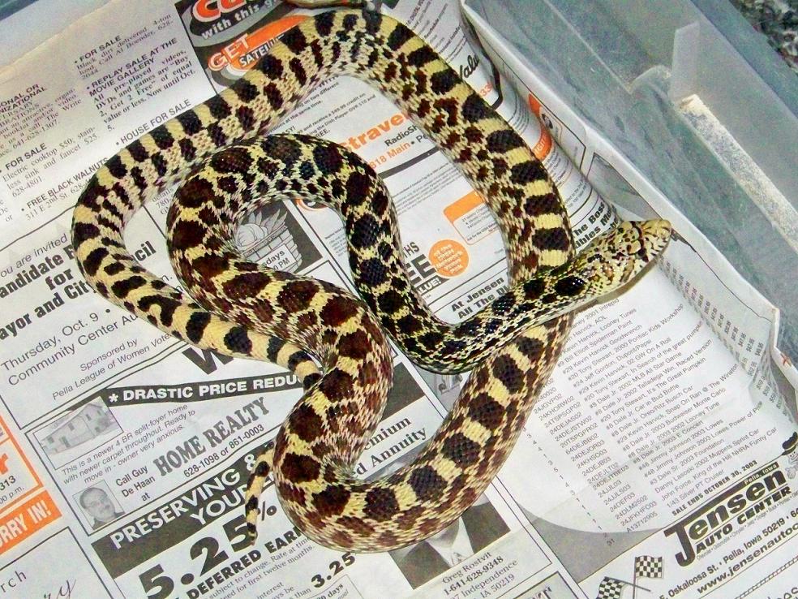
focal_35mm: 106
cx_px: 399
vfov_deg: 14.0
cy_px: 300
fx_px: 2444
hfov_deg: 18.5
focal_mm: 17.6
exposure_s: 1/500
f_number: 3.2
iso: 1600
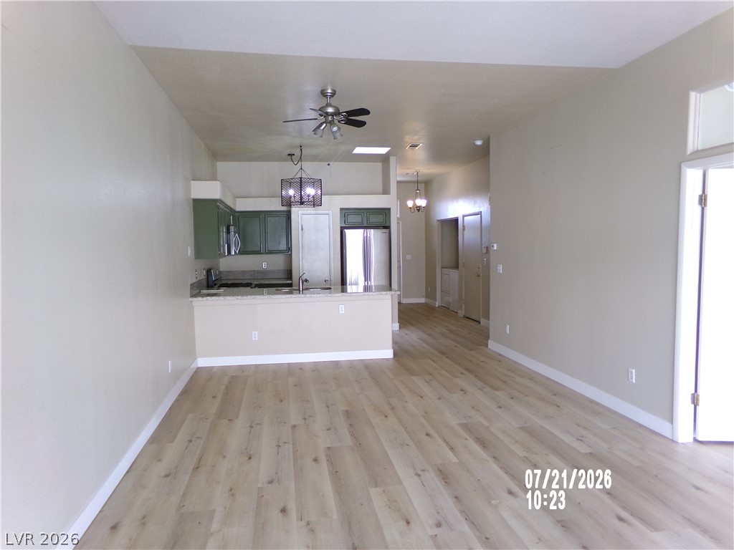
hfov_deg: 71.6
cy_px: 275
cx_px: 367
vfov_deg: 56.8
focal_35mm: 24
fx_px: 509
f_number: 3.7
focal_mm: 4.3
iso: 195
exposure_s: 1/34
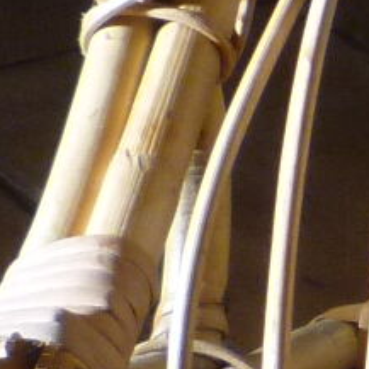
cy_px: 252
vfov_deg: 7.2
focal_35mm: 242
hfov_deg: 6.5
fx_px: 2919
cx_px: 1168
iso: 200
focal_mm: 5.2
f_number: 3.3
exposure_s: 1/30
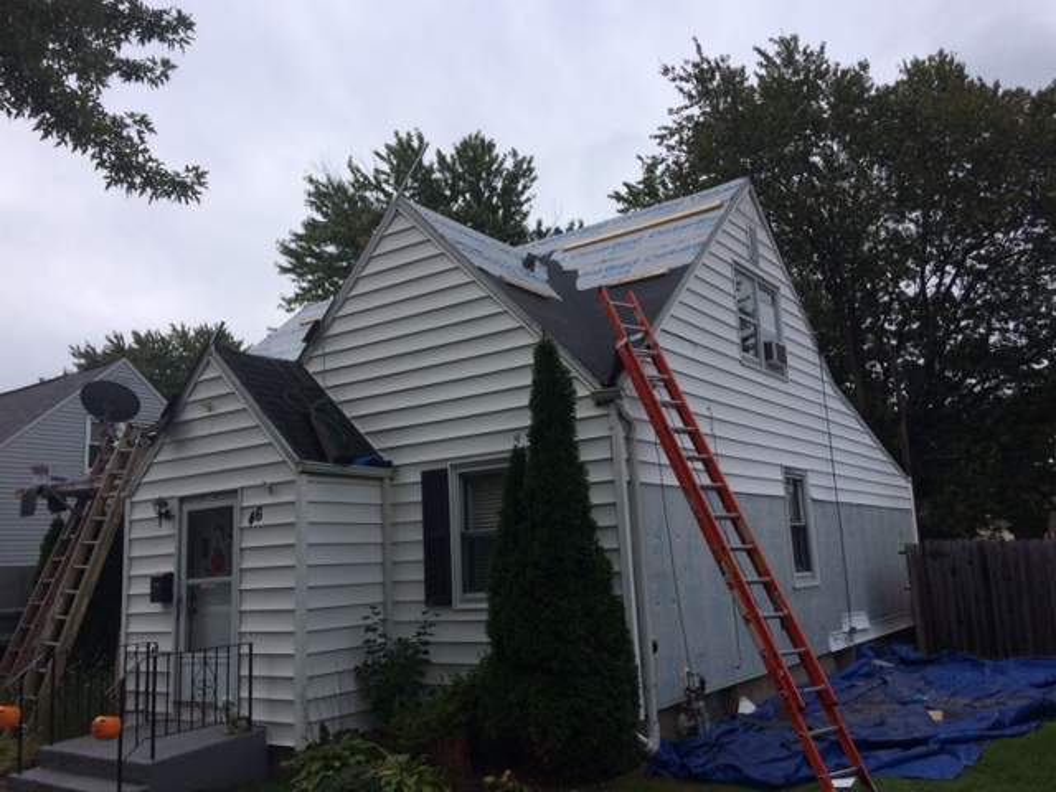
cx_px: 528
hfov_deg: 61.7
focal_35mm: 29
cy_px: 396
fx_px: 885
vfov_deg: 48.2
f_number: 2.2
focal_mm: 4.15
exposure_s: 1/2564
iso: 32
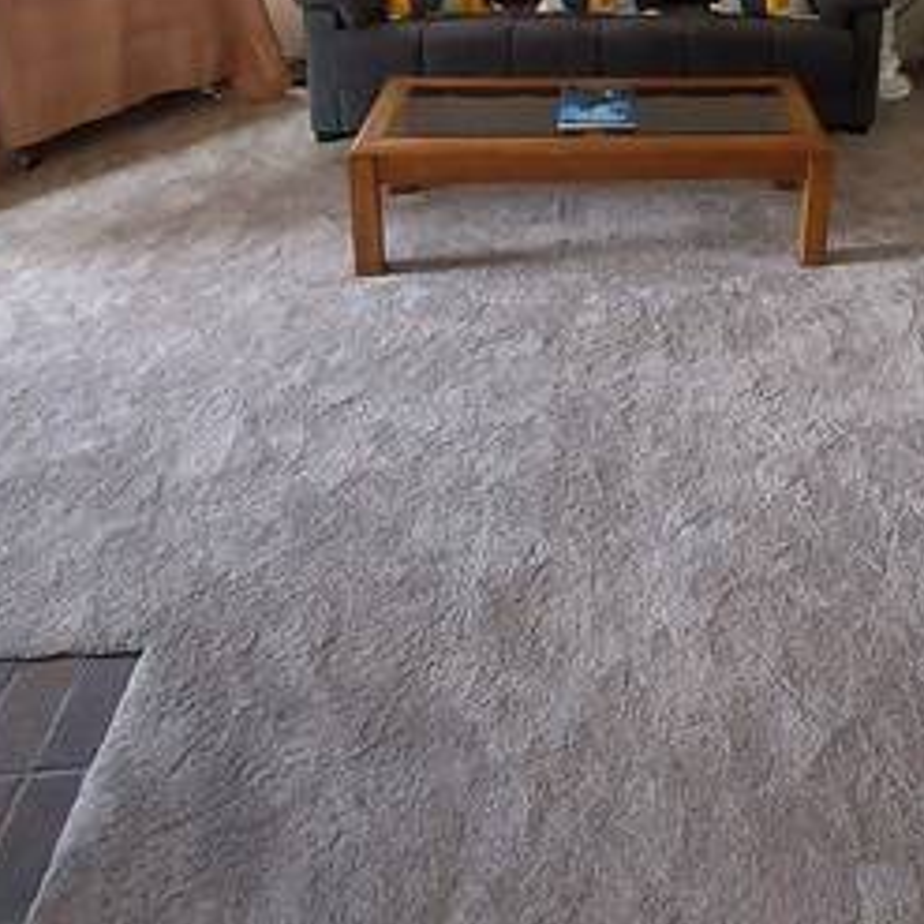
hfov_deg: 49.9
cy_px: 7
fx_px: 936
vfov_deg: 44.8
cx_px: 720
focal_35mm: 31
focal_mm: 1.74
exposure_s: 1/40
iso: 250
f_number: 2.2
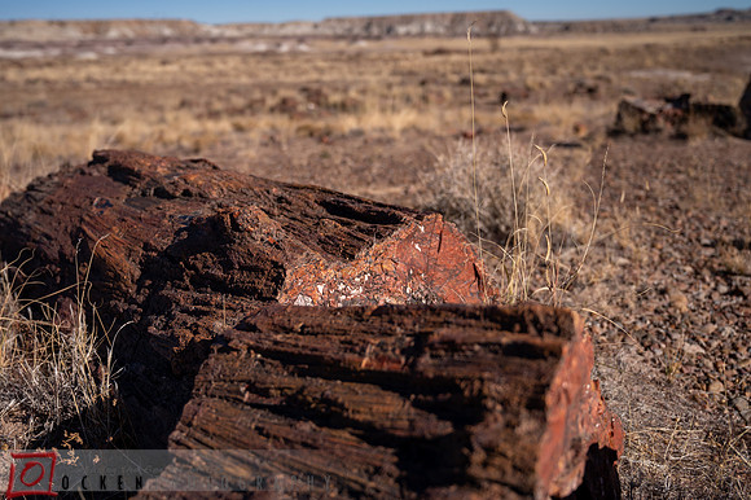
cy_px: 250
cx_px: 379
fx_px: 732
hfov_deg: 54.3
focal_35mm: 35
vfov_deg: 37.7
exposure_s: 1/2000
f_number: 4
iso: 200
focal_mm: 34.5
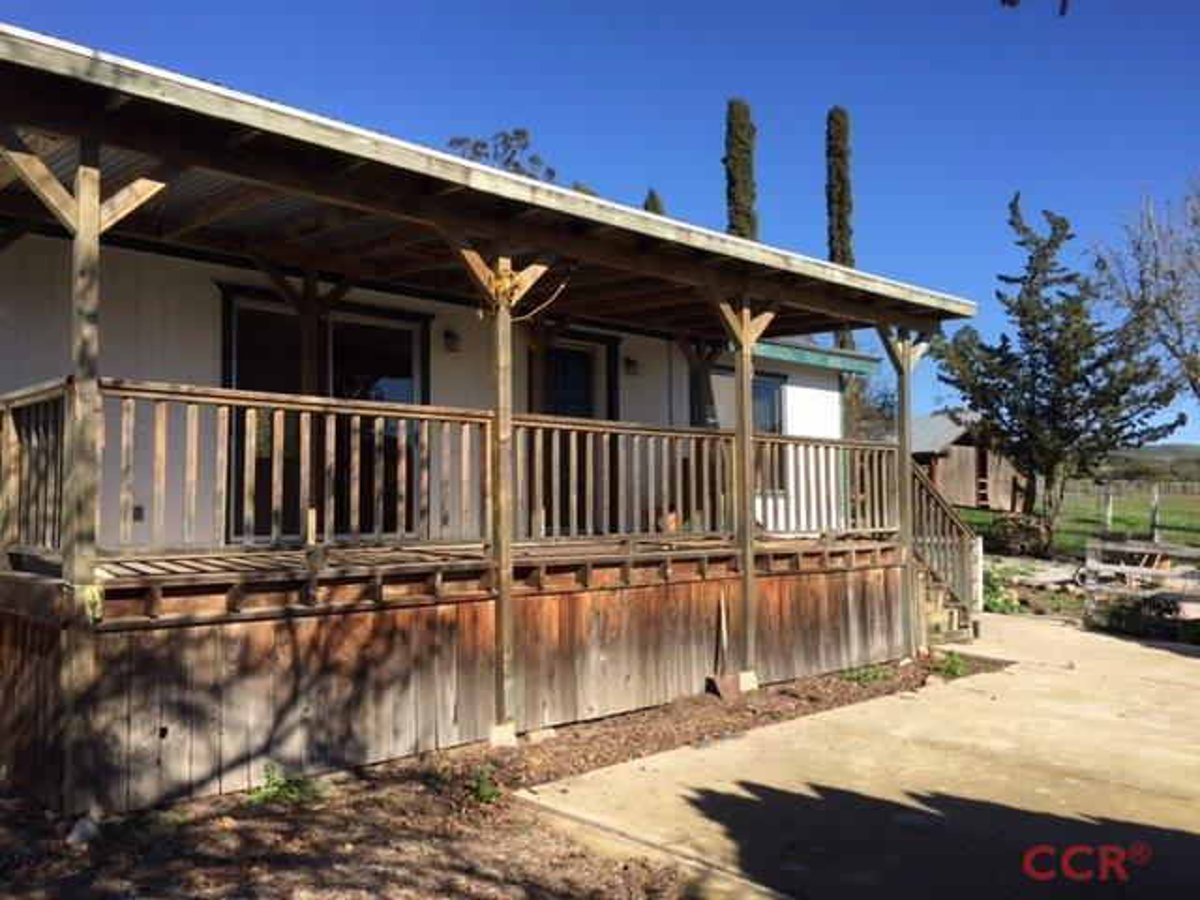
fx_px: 1005
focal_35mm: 29
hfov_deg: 61.7
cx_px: 600
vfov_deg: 48.2
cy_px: 450
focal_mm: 4.15
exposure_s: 1/1412
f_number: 2.2
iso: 32
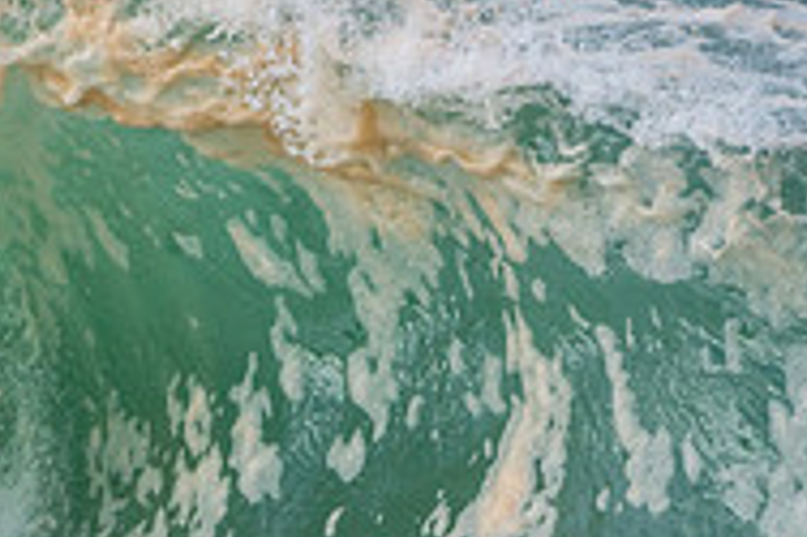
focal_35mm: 2312
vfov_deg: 0.6
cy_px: 668
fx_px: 51781
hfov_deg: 0.9
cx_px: 30
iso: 200
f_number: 5.6
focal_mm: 500
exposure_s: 1/1000
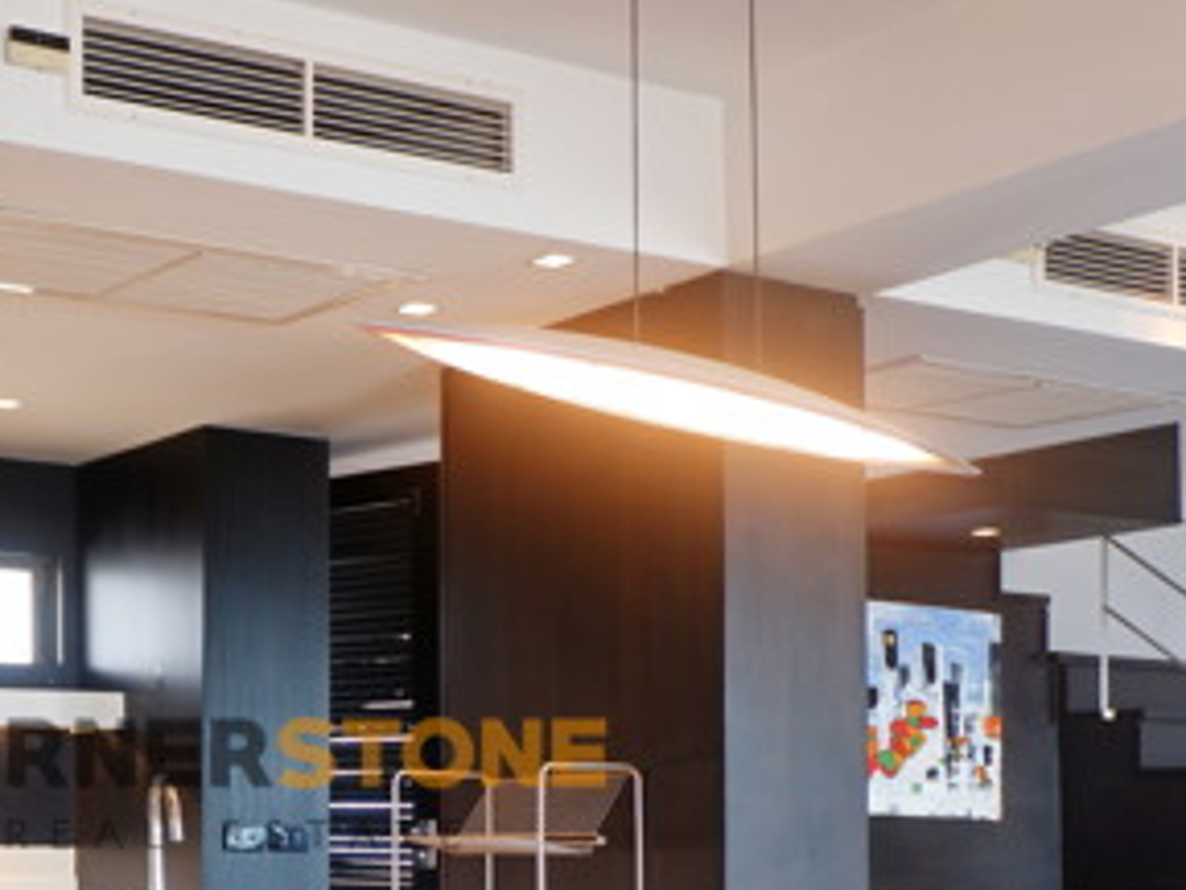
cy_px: 783
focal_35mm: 64
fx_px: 2193
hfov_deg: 29.1
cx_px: 119
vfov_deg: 22.4
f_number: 4
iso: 200
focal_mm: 21.1
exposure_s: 1/50
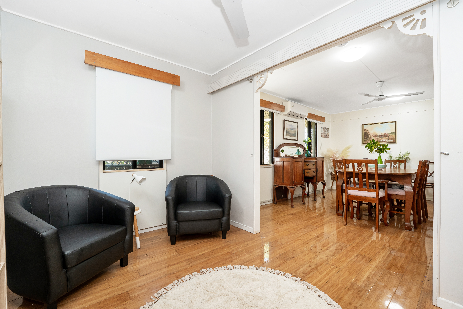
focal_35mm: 15
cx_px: 232
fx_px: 192
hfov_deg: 100.7
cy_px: 154
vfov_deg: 77.8
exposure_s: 1/10
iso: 400
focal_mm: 14.9
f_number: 9
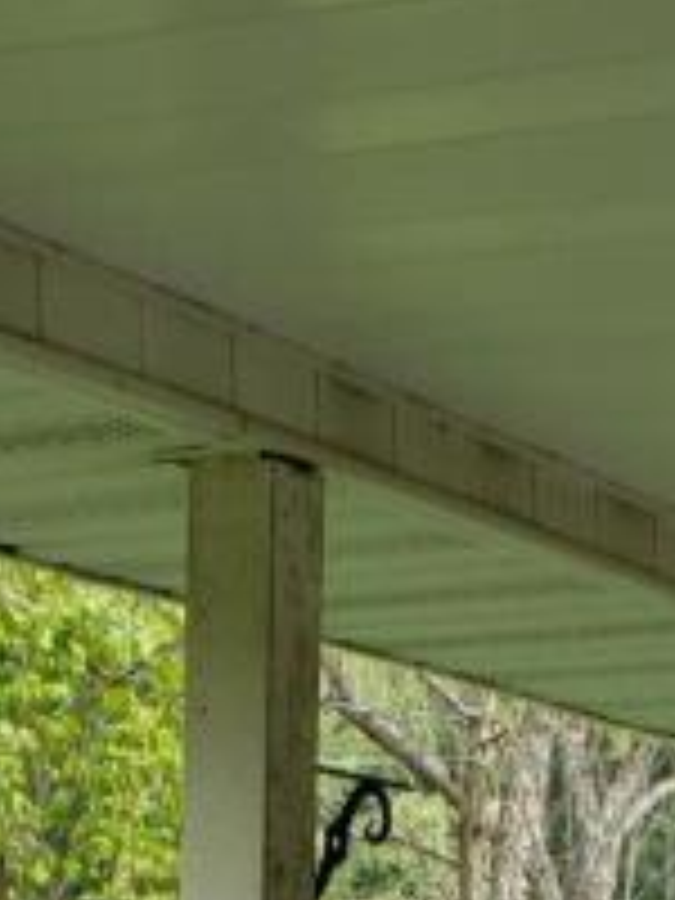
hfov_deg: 11.1
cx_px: 500
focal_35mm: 133
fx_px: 3458
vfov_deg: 12.2
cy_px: 2066
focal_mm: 4.3
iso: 50
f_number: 2.4
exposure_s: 1/100
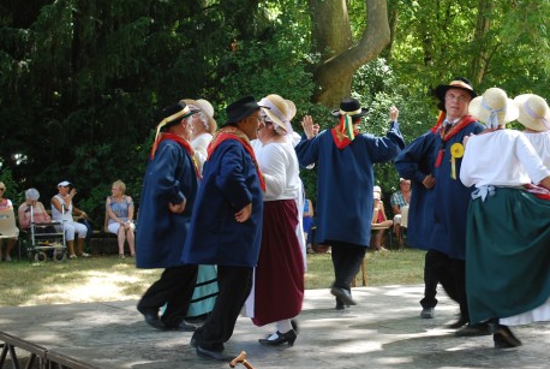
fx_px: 1347
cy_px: 134
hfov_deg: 23.0
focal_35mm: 88
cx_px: 367
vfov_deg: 15.6
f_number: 5.3
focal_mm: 42
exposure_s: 1/80
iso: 200
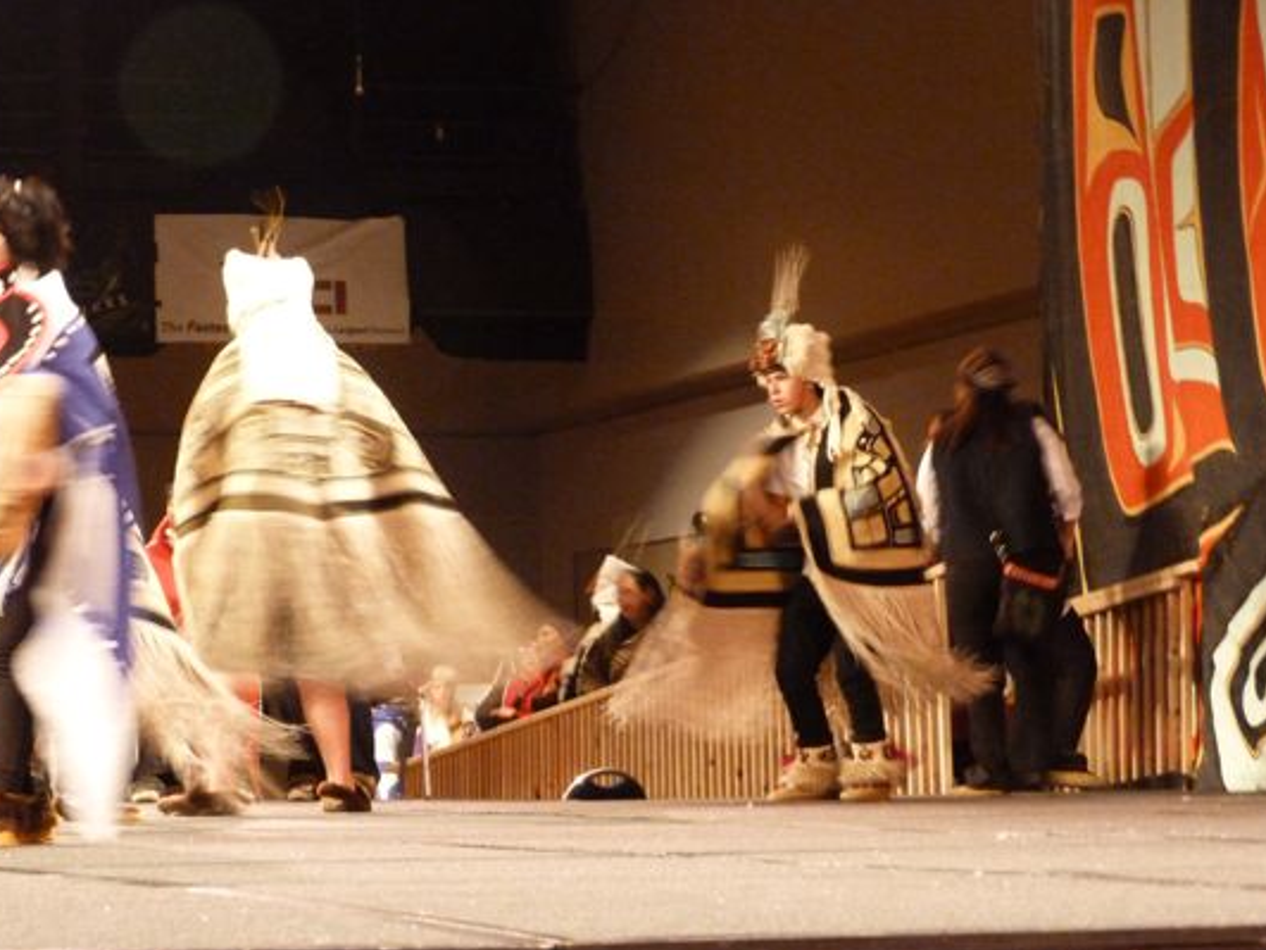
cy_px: 531
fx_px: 4864
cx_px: 564
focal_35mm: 133
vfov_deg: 11.1
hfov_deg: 14.8
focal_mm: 21.2
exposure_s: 1/10
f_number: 3.5
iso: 800
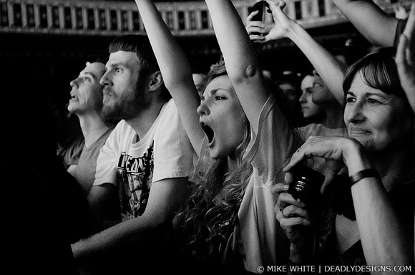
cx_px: 208
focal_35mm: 45
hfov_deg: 43.7
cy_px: 138
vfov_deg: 29.7
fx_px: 518
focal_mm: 30
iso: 1600
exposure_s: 1/250
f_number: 3.5
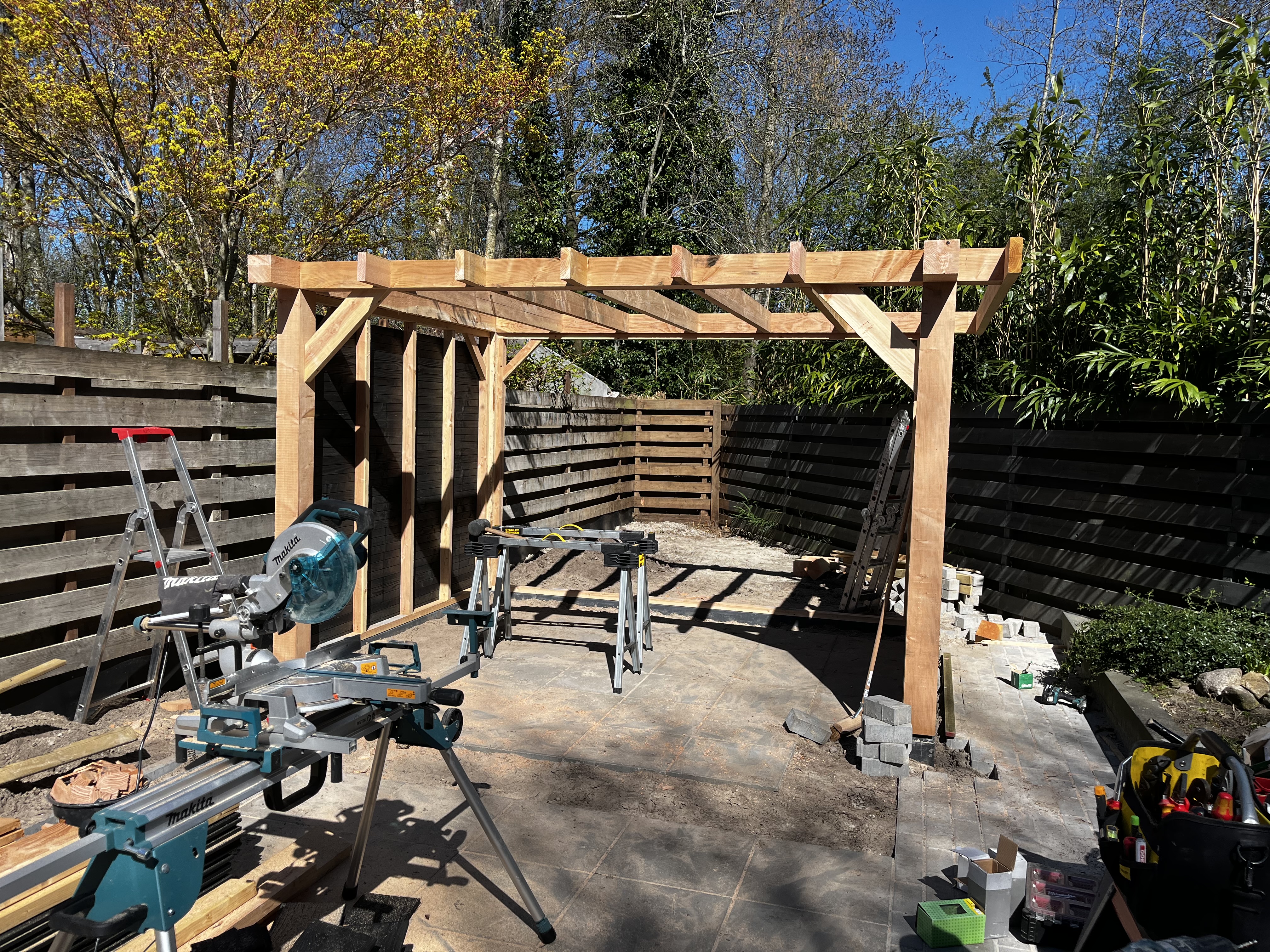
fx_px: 954
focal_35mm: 26
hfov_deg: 67.3
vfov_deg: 53.1
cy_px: 476
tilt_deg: -3.3
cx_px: 635
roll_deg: -2.0
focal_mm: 5.1
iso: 50
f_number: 1.6
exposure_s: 1/2755
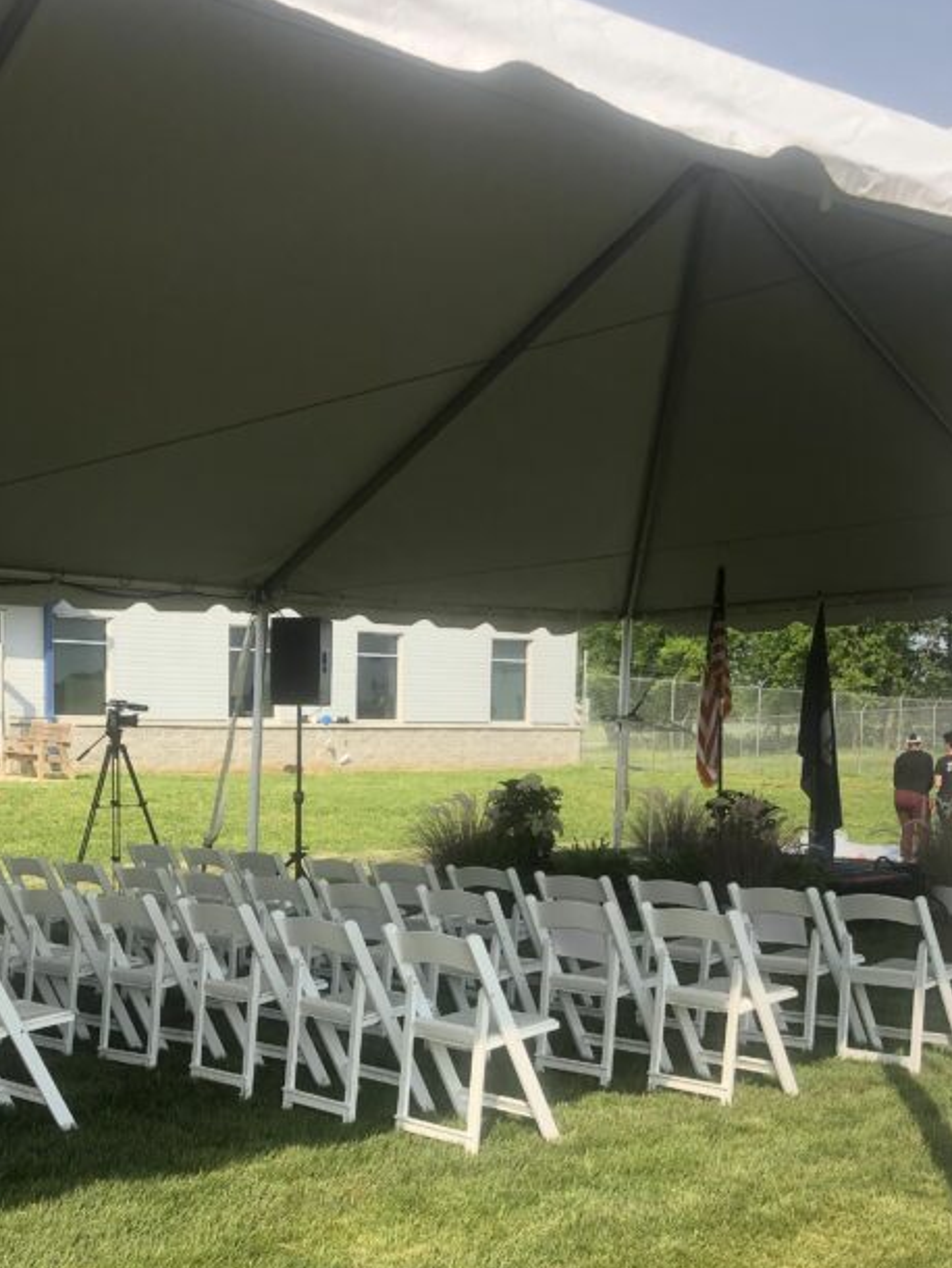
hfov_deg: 30.6
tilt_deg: -5.2
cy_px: 890
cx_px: 297
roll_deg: -0.4
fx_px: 1722
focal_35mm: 47
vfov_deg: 39.7
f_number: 1.8
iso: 20
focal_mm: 4
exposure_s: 1/1021
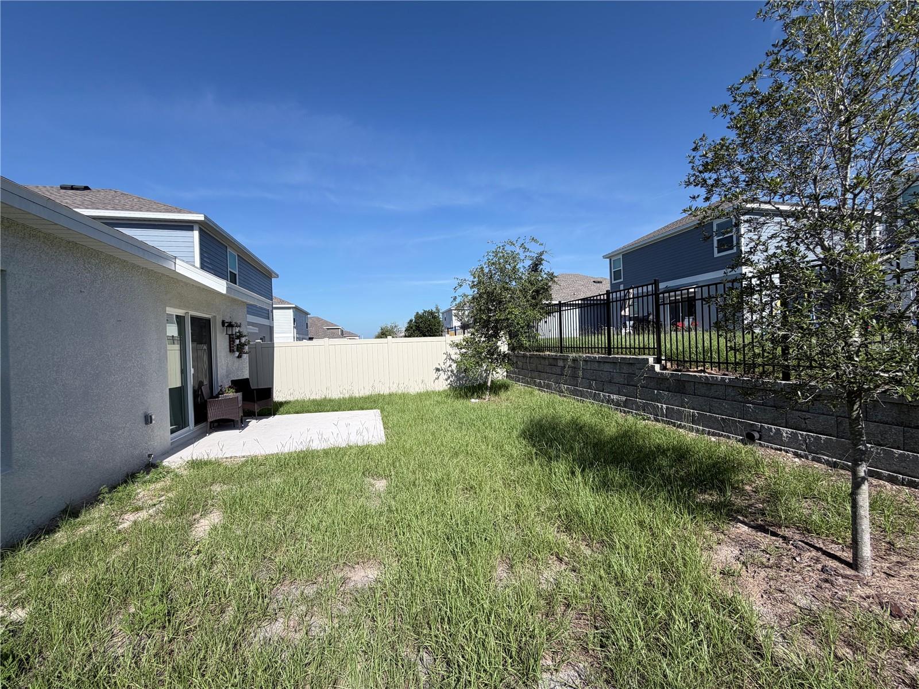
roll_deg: +2.6
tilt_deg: -1.1
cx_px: 460
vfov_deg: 85.7
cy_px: 344
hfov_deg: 102.1
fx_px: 372
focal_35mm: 14
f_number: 2.2
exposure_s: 1/770
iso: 20
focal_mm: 2.22
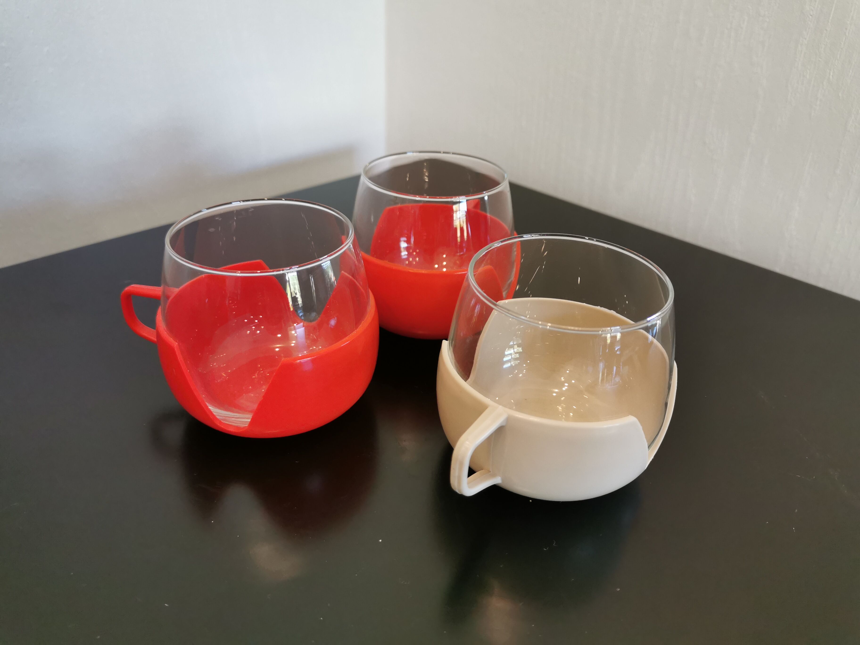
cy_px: 322
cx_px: 430
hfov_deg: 65.3
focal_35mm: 27
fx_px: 671
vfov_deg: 51.4
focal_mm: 5.58
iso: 200
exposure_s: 1/100
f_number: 1.8
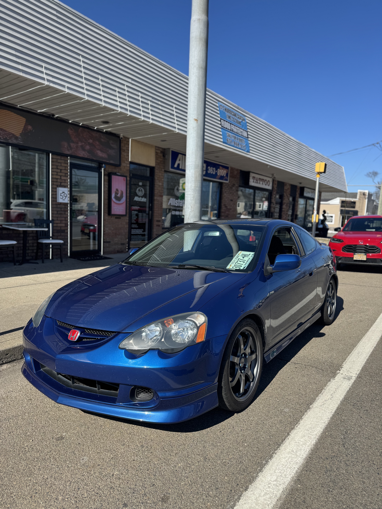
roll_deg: -2.4
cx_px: 191
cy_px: 254
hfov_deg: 56.8
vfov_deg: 71.6
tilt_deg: -7.9
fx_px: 353
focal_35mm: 24
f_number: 1.78
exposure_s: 1/3247
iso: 80
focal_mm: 6.76
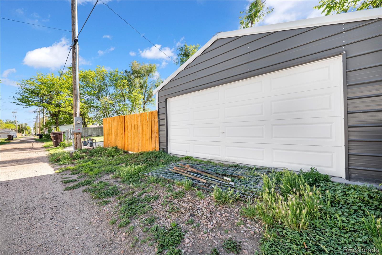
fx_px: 149
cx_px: 191
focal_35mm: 14
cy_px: 128
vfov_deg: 81.2
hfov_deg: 104.3
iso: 800
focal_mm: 14
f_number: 8
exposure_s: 1/80
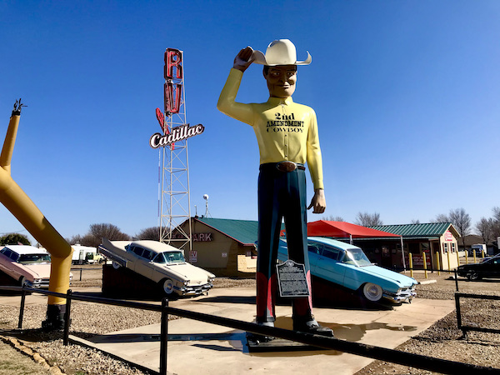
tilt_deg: +8.7
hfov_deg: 63.4
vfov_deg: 49.7
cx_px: 250
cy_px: 188
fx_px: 404
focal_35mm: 28
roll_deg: +1.1
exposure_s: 1/3096
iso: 20
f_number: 1.8
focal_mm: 3.99
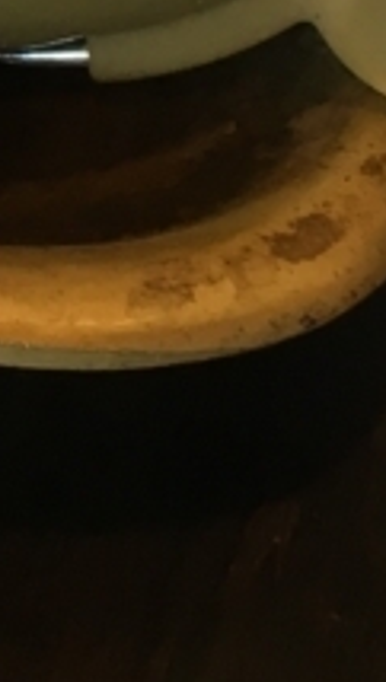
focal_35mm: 151
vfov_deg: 13.3
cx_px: -469
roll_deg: -8.1
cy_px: -376
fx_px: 2737
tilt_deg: -36.4
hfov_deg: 7.6
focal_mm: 4.15
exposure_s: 1/30
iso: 64
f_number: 2.2
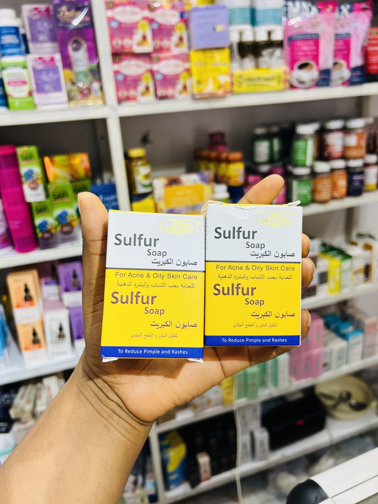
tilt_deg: -21.7
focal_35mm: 26
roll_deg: +4.0
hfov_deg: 53.1
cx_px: 189
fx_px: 379
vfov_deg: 67.3
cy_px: 252
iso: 125
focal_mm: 5.7
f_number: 1.5
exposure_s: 1/100
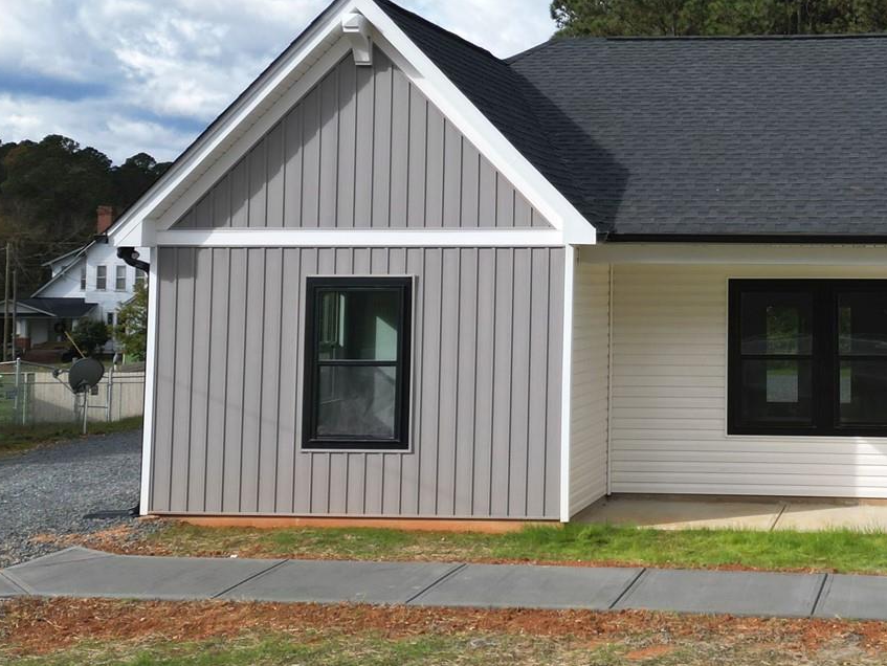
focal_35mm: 58
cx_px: 775
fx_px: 1487
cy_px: 199
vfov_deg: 25.1
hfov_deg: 31.8
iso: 100
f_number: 1.7
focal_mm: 6.72
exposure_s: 1/2000
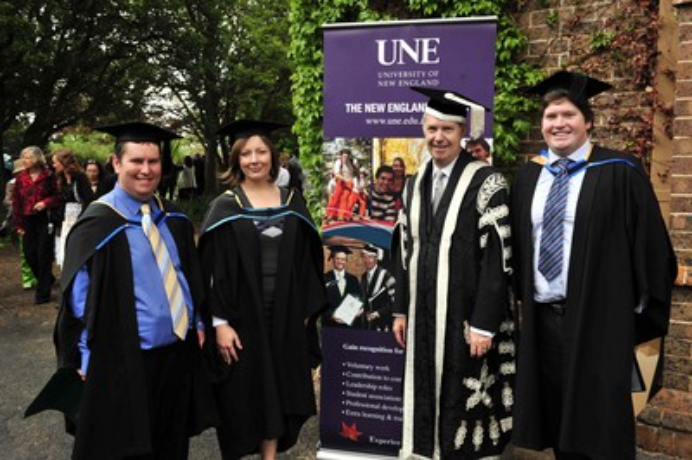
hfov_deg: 50.7
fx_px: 730
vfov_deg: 35.0
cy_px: 230
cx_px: 346
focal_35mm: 38
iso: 400
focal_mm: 38
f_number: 6.3
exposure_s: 1/160
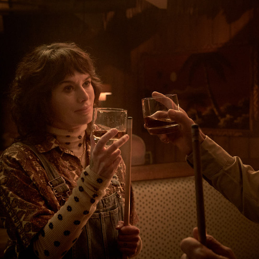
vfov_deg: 25.7
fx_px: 567
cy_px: 130
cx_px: 171
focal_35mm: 67
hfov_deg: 25.6
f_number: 5.6
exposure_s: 1/100
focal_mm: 52
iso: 10000
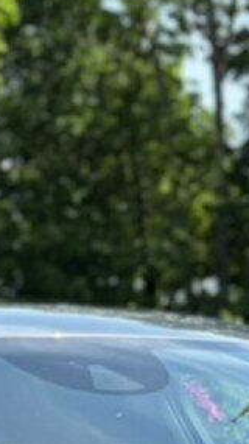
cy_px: 721
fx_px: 2281
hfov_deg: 6.2
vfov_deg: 10.6
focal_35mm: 194
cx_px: 202
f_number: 1.6
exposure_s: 1/2075
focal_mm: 5.96
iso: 50
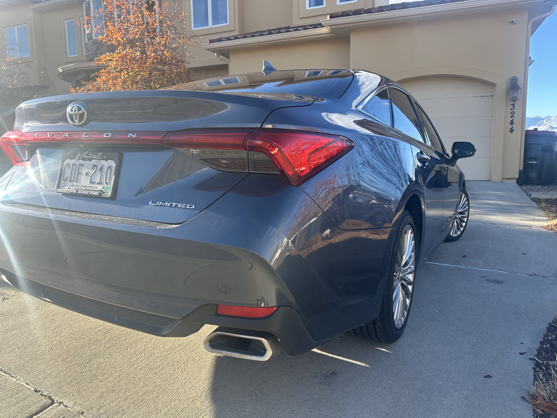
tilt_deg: -9.0
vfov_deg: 56.8
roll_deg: +0.8
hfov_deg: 71.6
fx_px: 386
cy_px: 209
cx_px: 278
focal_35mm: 24
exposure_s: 1/803
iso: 80
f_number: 1.78
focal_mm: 6.86
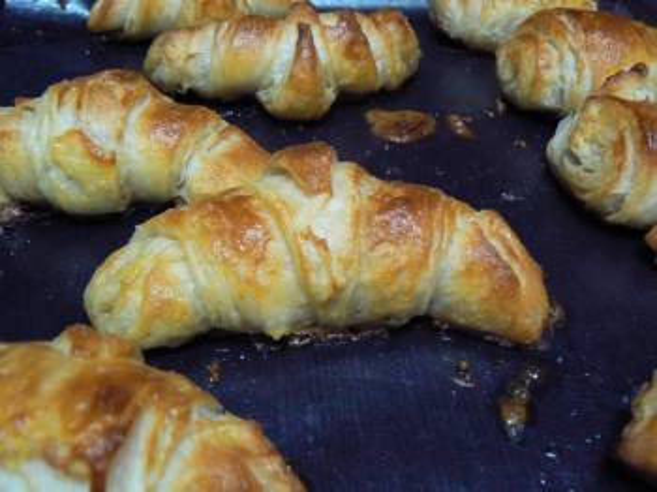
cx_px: 328
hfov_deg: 51.4
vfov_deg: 39.6
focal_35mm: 36
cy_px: 246
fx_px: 683
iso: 200
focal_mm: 6
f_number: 2.8
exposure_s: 1/13
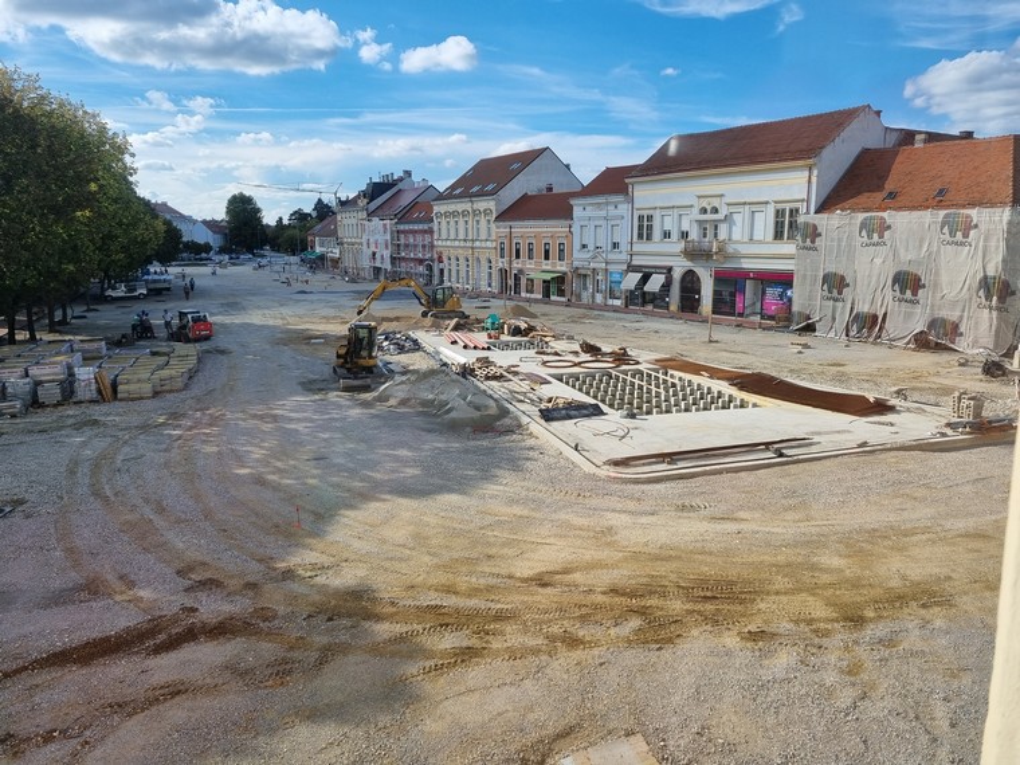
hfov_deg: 67.3
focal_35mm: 26
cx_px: 510
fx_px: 766
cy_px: 382
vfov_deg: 53.1
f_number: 1.8
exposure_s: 1/2768
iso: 50
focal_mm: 5.4
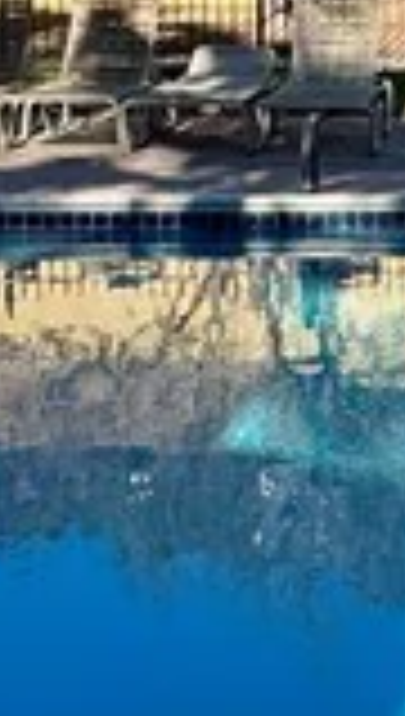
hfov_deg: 11.7
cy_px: 14
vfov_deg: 21.1
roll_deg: -0.7
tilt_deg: -5.3
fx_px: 1862
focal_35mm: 98
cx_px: 657
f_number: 2.2
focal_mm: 2.22
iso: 50
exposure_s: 1/1748
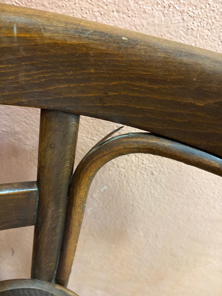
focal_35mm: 26
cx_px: 111
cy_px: 148
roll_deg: -14.1
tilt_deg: -33.2
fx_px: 222
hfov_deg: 53.1
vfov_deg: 67.3
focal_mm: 5.96
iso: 500
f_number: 1.6
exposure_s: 1/33
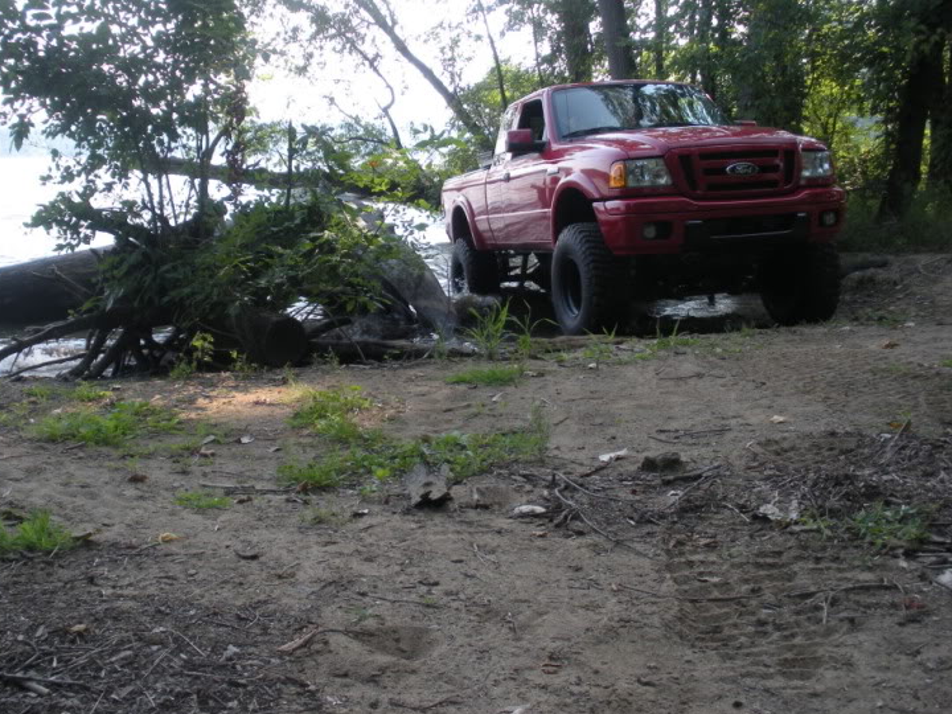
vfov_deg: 36.0
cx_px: 424
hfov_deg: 46.7
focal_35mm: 40
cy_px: 344
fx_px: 1100
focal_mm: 6.3
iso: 64
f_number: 3.5
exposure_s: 1/108
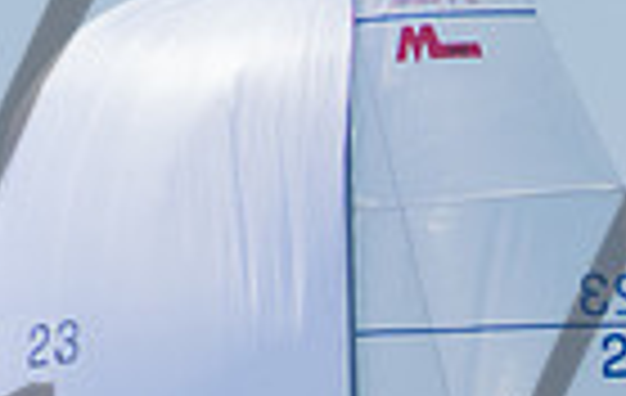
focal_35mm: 1146
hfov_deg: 1.8
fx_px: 19623
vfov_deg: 1.2
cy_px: 646
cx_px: 704
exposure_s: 1/1250
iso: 400
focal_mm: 170
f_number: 8
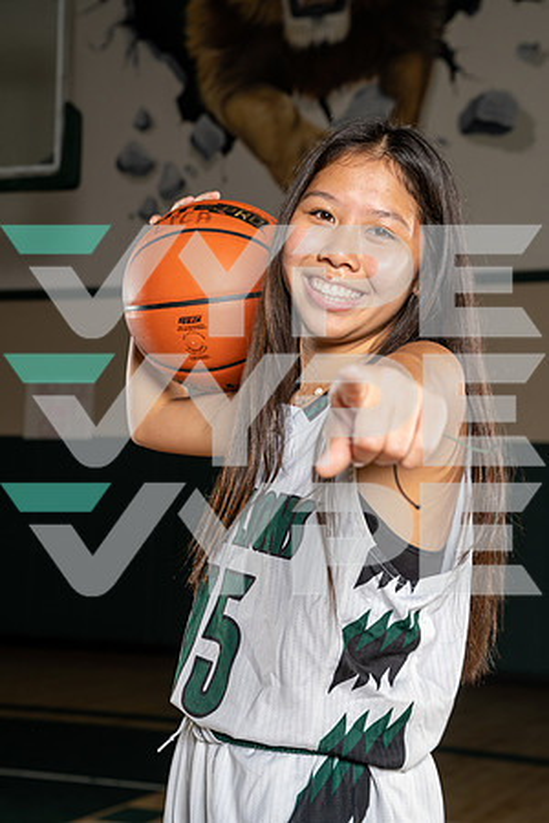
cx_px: 274
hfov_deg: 22.3
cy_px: 412
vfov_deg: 32.9
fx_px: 1395
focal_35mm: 61
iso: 320
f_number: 7.1
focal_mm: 61
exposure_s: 1/250
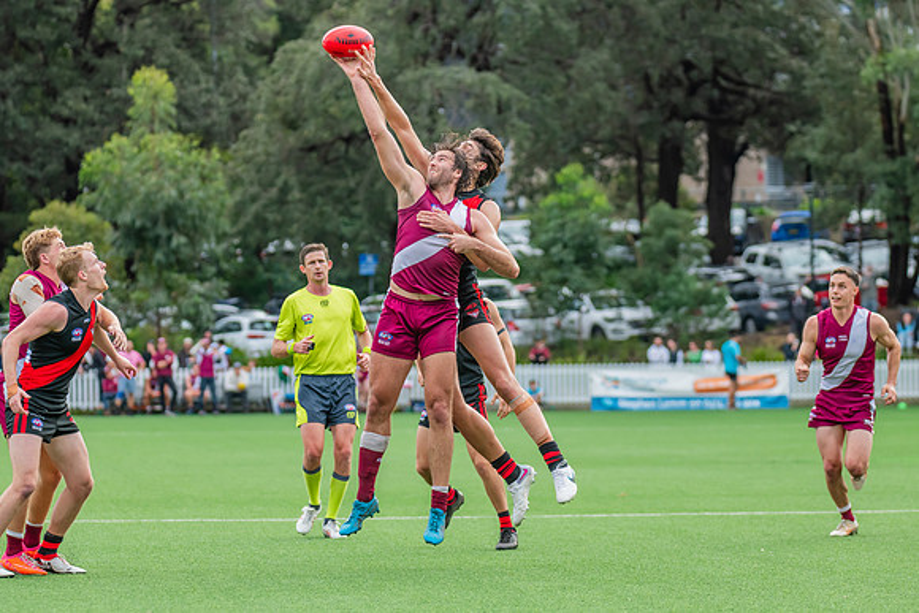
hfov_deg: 10.4
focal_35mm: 199
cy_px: 296
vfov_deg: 6.9
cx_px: 478
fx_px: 5070
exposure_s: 1/1250
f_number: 5
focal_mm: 190
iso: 800
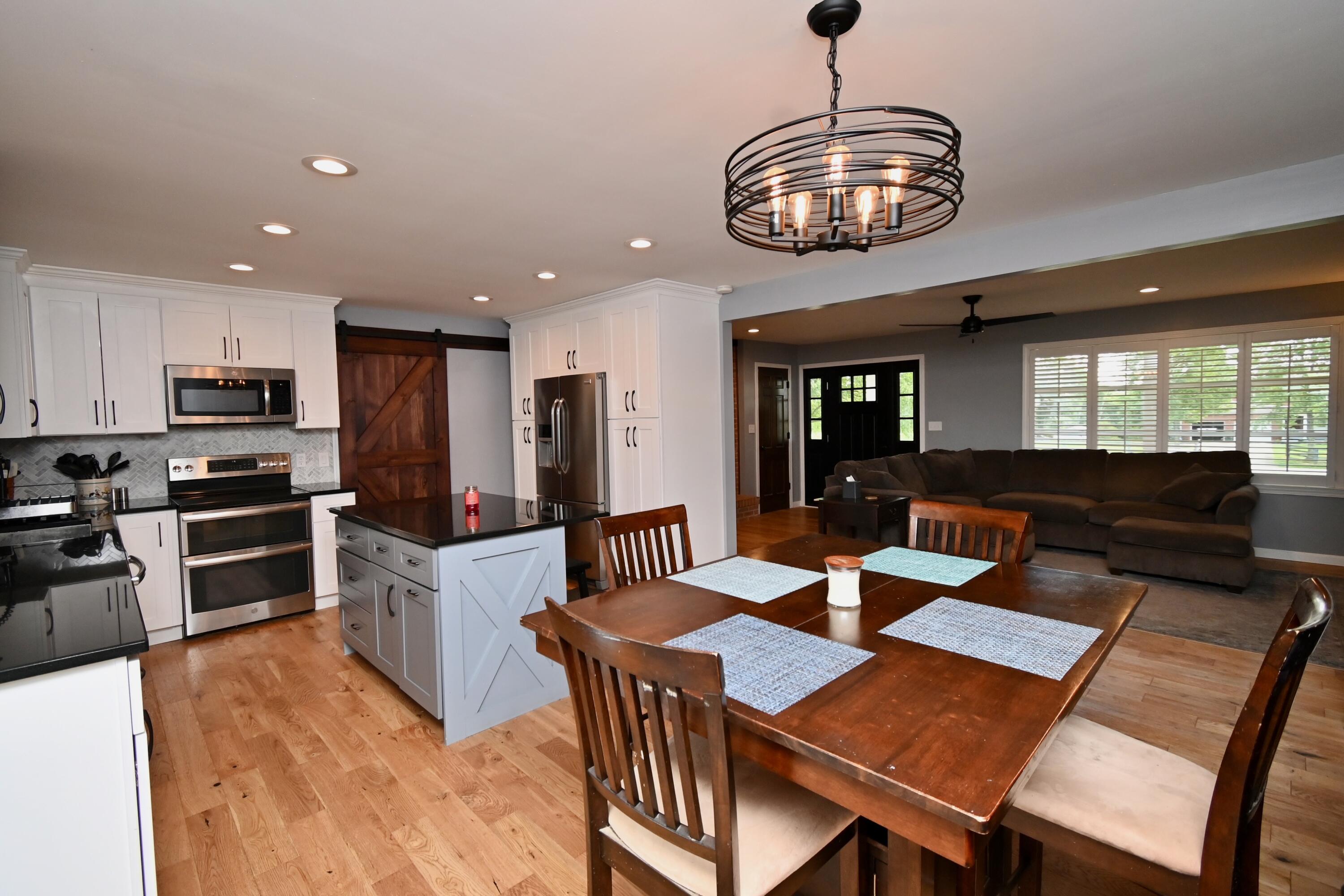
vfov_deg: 77.3
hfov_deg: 100.4
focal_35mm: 15
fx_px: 560
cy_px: 448
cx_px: 672
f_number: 5
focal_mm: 10
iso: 500
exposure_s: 1/125
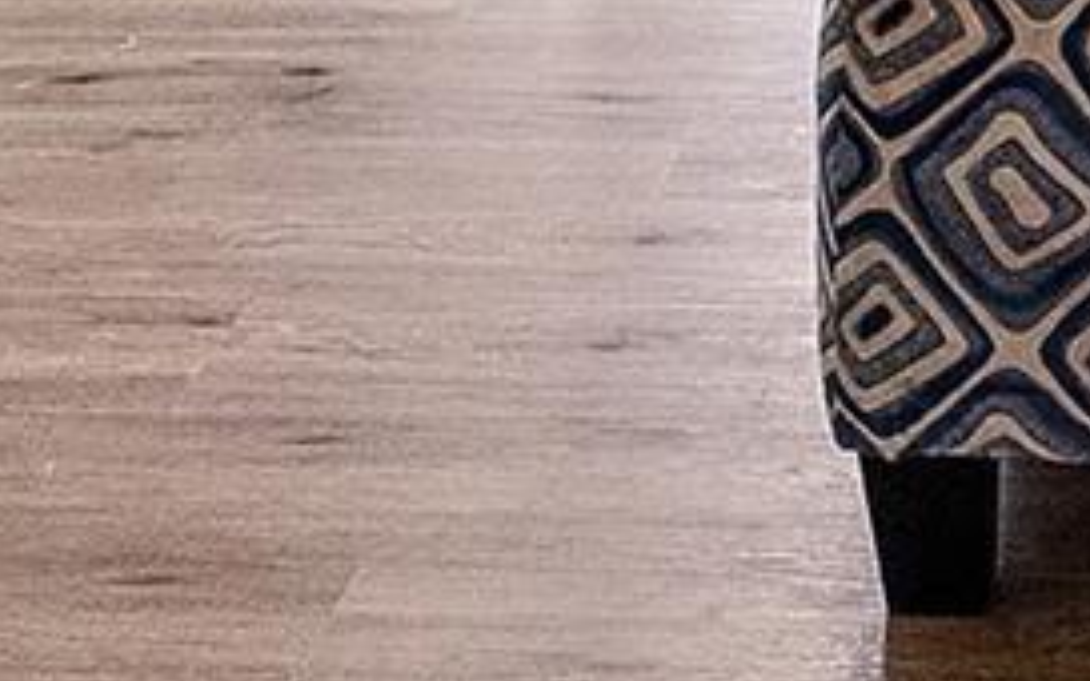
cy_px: -1170
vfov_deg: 10.7
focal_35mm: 96
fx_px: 2852
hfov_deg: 20.5
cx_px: 1242
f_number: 4
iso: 1600
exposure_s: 1/60
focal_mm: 16
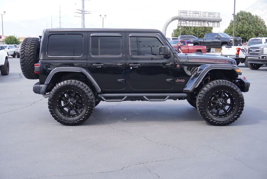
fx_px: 334
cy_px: 90
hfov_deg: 43.6
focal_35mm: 45
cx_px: 134
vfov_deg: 29.9
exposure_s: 1/80
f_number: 5.6
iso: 100
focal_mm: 30
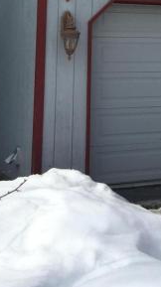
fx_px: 639
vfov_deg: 23.5
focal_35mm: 84
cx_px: 176
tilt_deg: +9.7
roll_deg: -0.3
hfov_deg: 14.1
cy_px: -40
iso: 32
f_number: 2.2
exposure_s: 1/2198
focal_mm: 4.15
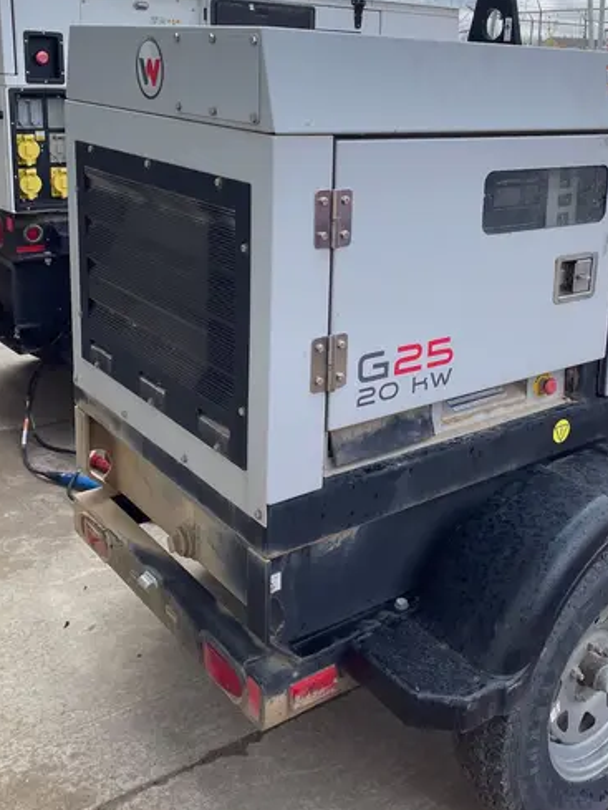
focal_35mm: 39
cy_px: 276
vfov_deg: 47.1
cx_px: 413
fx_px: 913
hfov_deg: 36.4
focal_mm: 4.2
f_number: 1.6
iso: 32
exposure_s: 1/744
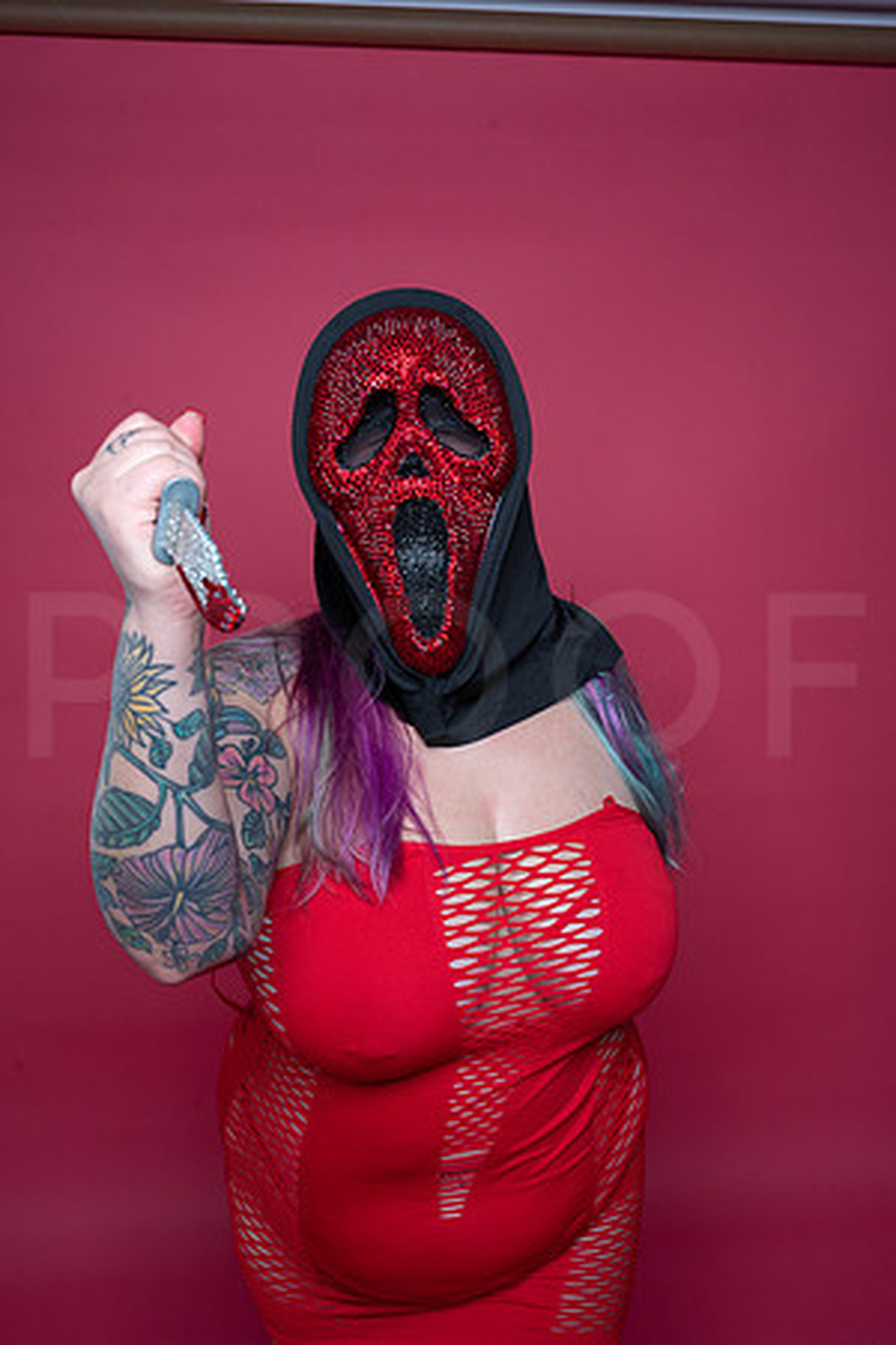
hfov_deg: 37.9
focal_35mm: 35
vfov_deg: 54.4
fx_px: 1307
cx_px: 448
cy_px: 672
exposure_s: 1/160
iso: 250
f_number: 11
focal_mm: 35
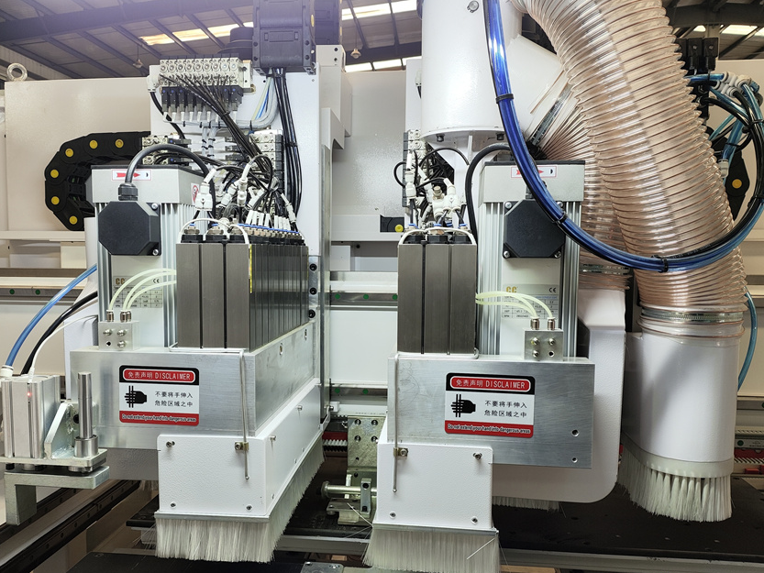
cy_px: 320
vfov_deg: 46.7
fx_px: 662
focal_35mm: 30
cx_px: 357
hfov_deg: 59.9
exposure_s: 1/50
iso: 64
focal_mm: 4.71
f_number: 1.79
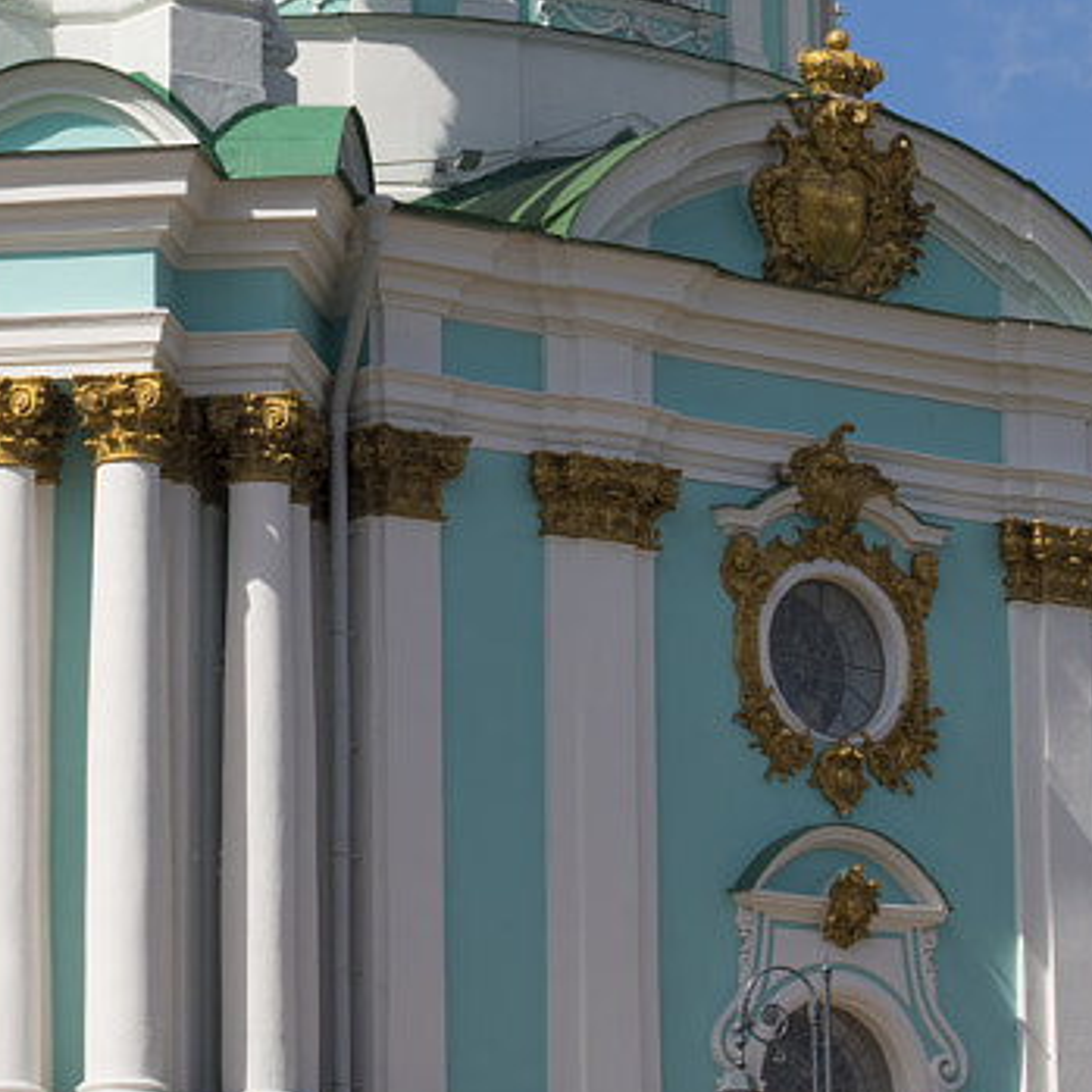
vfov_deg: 8.9
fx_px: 6960
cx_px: 332
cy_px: -138
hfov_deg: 9.0
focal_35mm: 195
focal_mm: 50
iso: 100
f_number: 16
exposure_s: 1/125
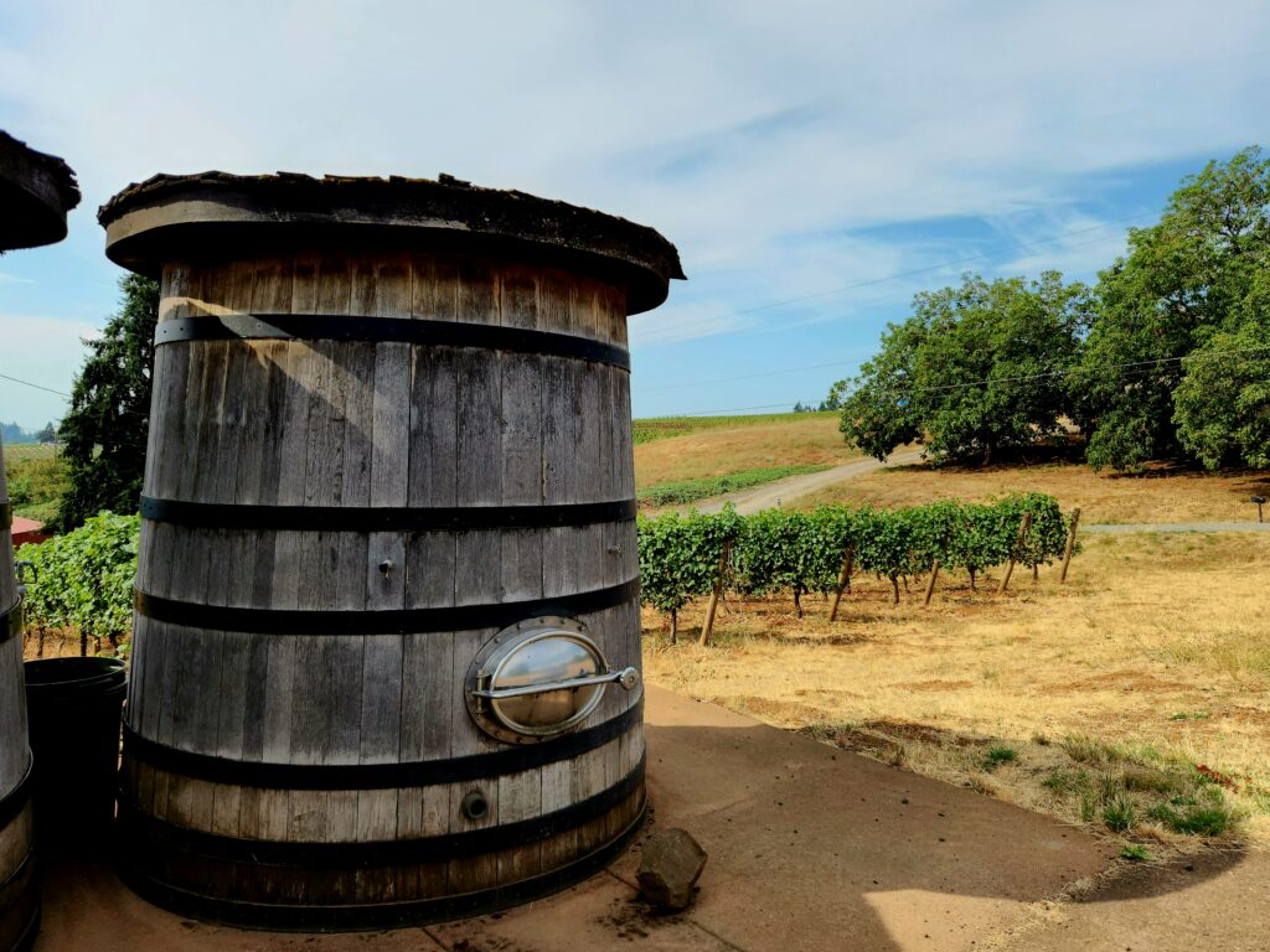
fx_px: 844
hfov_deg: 73.9
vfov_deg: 58.9
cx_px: 635
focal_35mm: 23
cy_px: 476
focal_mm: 5.4
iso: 20
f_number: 1.8
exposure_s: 1/1000
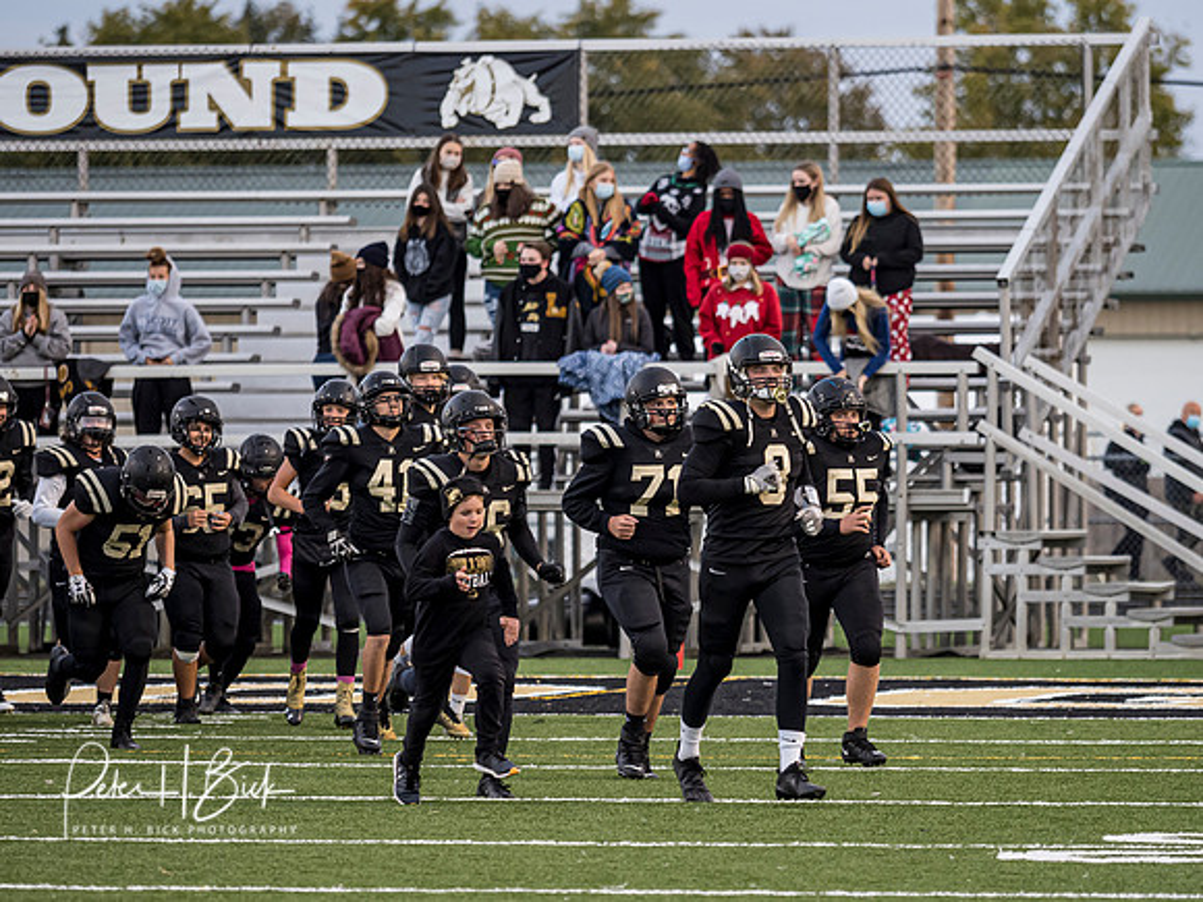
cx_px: 699
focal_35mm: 354
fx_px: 12304
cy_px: 486
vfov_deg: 4.2
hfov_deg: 5.6
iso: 1000
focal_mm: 150
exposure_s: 1/640
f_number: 2.8
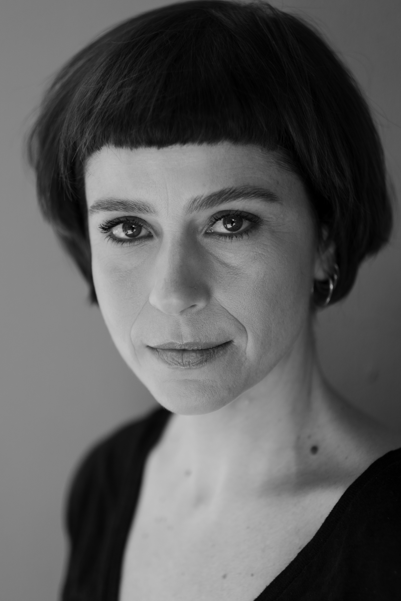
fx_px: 1687
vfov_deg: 20.2
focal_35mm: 101
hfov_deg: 13.6
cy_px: 334
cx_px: 209
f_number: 1.2
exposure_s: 1/1000
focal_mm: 56
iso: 160
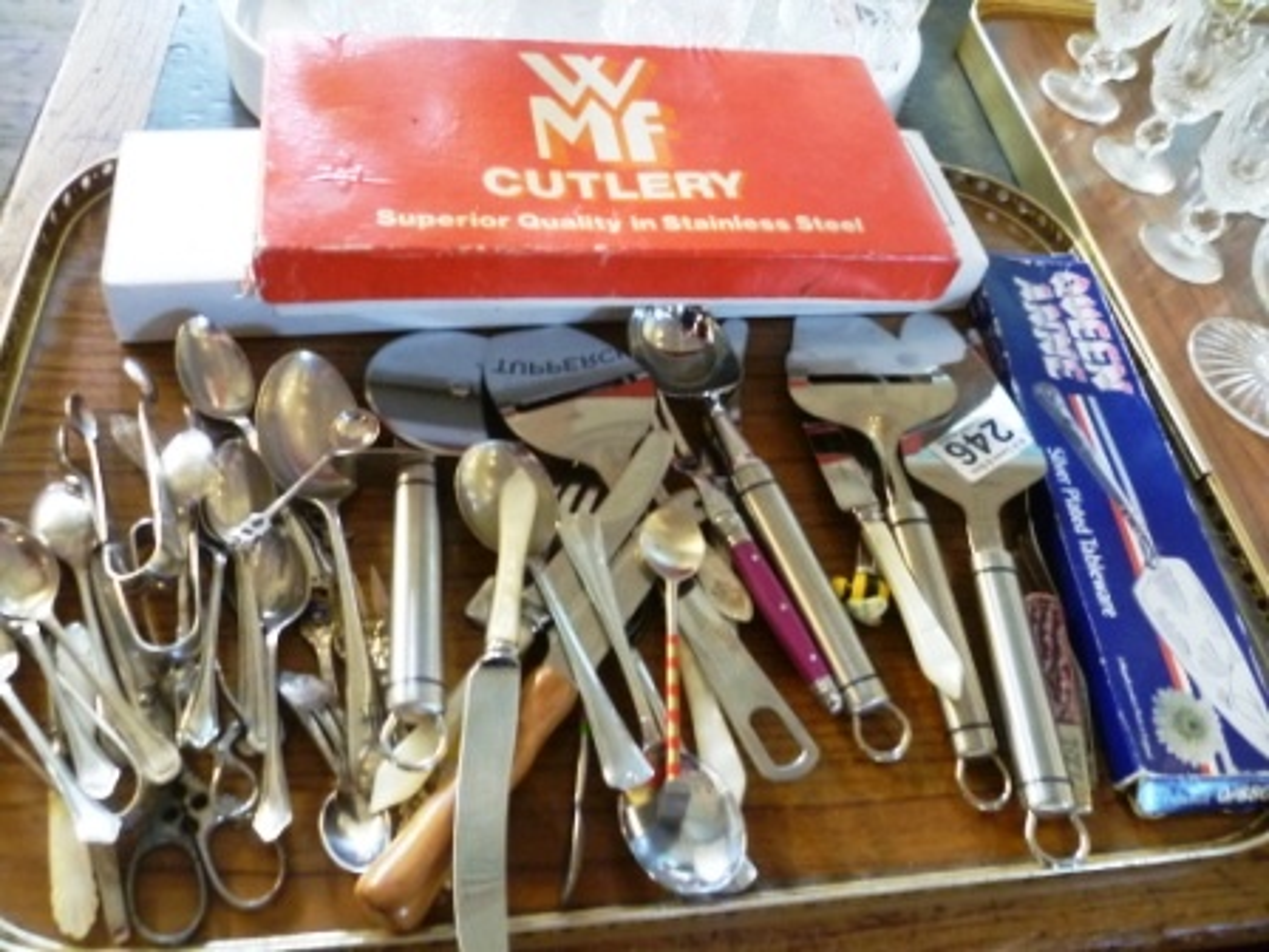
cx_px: 634
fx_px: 1026
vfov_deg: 49.7
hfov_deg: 63.4
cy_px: 476
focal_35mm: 28
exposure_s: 1/10
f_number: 2.8
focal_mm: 5
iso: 400
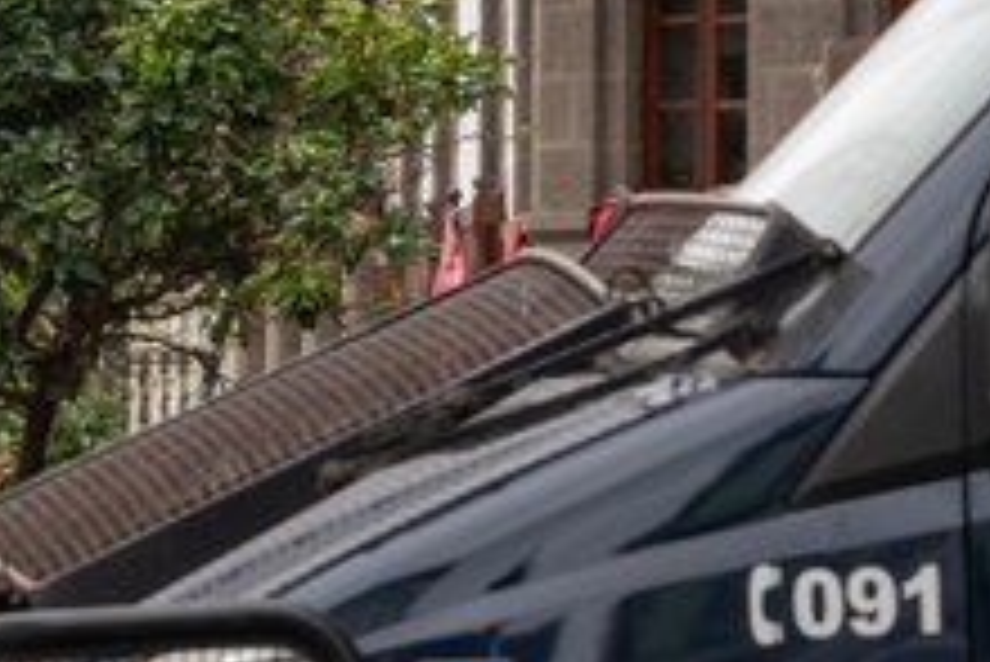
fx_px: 12178
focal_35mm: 443
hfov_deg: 4.6
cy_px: 439
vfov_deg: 3.1
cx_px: -32
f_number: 6.3
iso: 320
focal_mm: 121.7
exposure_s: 1/500
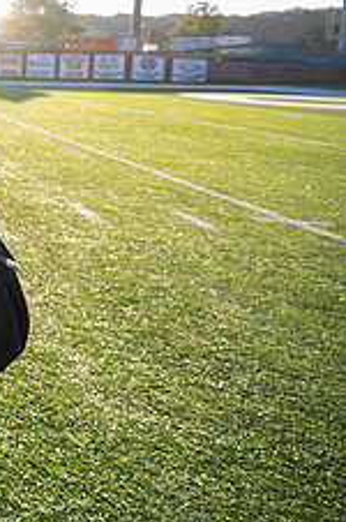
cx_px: -321
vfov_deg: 49.5
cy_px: 91
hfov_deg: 20.4
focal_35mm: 36
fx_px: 521
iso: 500
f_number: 4
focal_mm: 14
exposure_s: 1/500
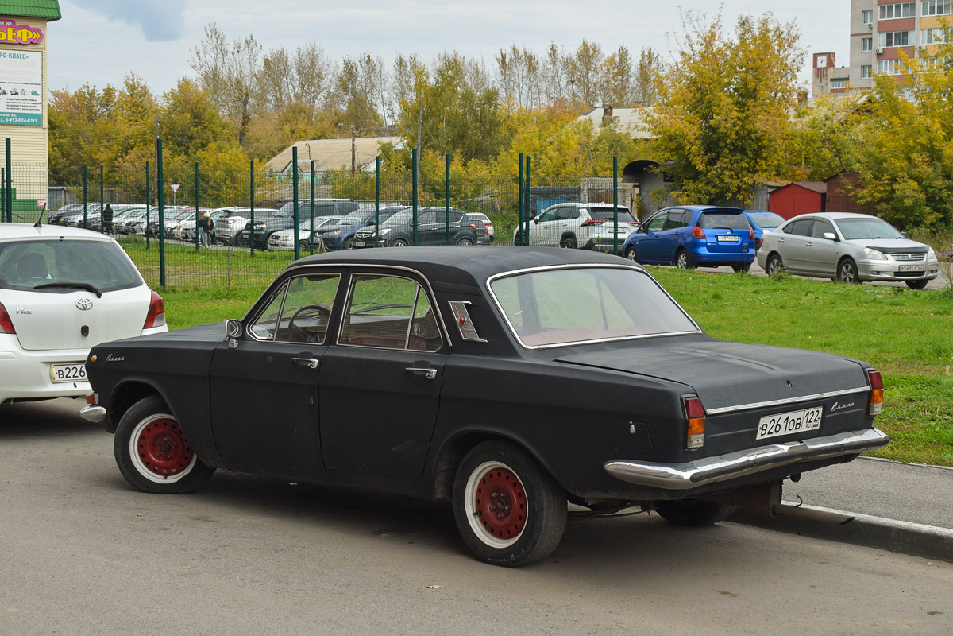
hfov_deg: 38.9
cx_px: 476
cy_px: 318
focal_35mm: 51
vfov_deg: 26.5
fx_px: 1350
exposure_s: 1/800
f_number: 6.3
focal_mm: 34
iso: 400
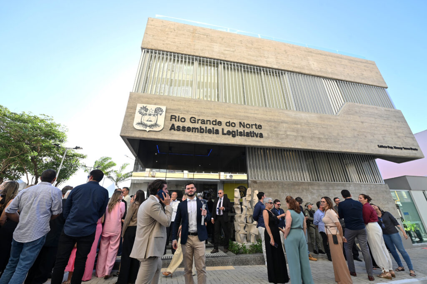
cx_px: 214
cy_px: 142
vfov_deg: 81.1
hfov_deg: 104.3
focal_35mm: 14
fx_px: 166
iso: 200
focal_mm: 14
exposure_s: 1/200
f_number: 5.6
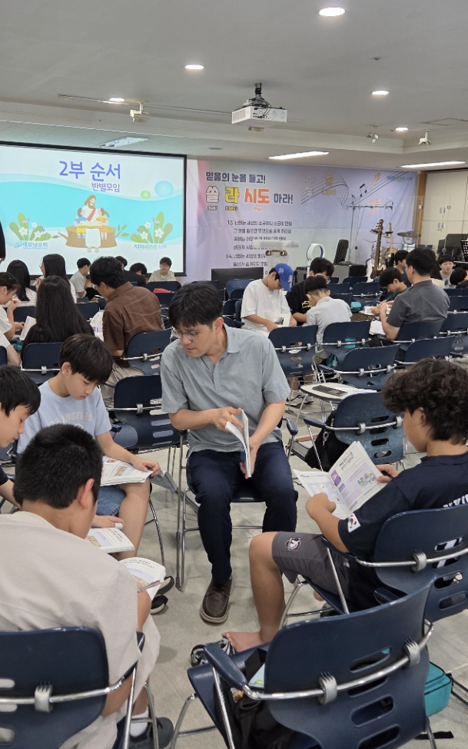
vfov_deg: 59.6
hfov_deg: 39.4
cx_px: 210
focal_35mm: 32
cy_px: 363
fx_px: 653
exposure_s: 1/120
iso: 160
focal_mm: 5.4
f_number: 1.8
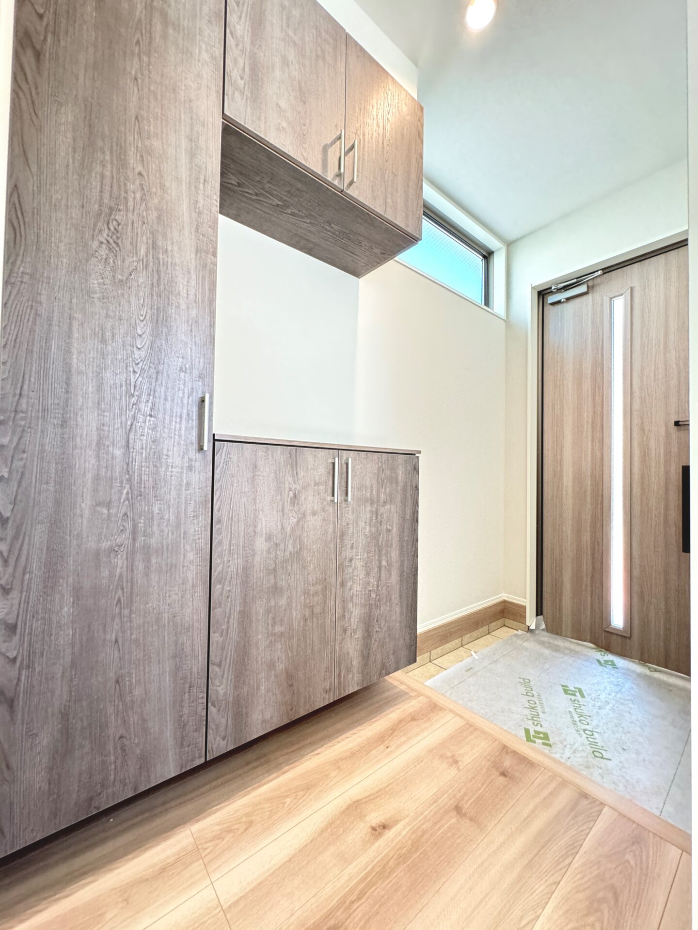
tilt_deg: +2.3
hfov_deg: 85.7
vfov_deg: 102.1
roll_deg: -1.4
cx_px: 349
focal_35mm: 14
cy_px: 465
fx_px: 376
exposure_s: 1/60
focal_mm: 2.22
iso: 320
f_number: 2.2
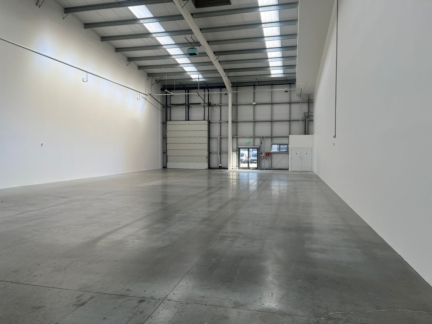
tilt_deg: -2.3
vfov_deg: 53.1
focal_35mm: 26
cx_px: 216
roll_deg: +0.5
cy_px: 162
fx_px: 325
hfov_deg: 67.3
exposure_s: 1/295
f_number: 1.6
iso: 50
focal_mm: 5.1
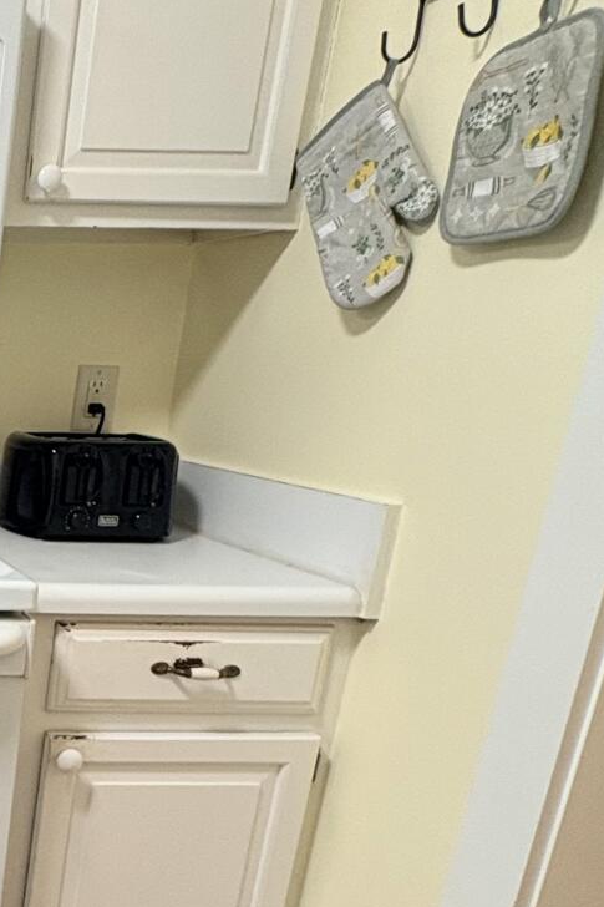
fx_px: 1007
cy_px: 664
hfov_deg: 25.5
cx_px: -291
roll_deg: -1.1
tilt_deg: -17.0
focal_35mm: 40
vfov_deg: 46.9
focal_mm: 2.22
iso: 320
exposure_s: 1/60
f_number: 2.2
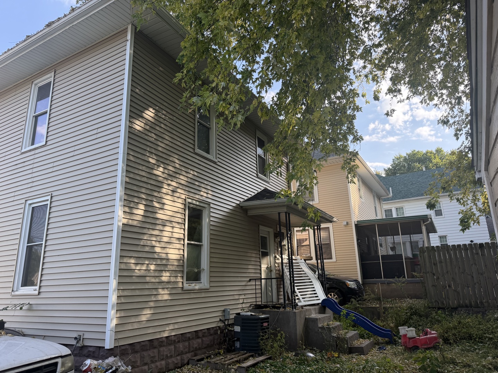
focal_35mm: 24
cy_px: 186
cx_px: 249
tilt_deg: +15.4
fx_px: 345
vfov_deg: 56.8
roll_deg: +1.6
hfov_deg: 71.6
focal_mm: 6.76
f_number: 1.78
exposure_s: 1/909
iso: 100
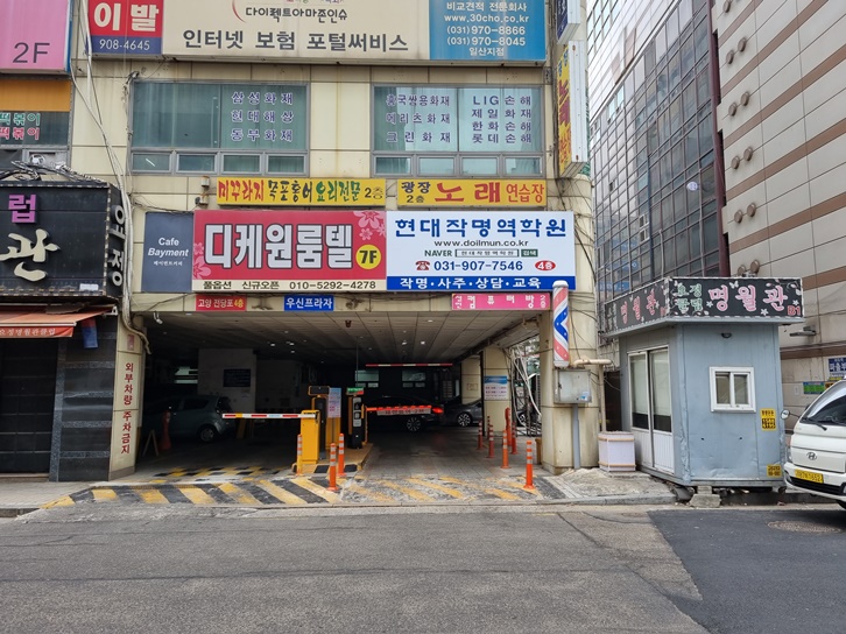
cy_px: 317
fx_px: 635
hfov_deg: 67.3
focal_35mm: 26
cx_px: 423
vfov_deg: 53.0
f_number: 1.8
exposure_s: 1/260
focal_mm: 5.4
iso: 50
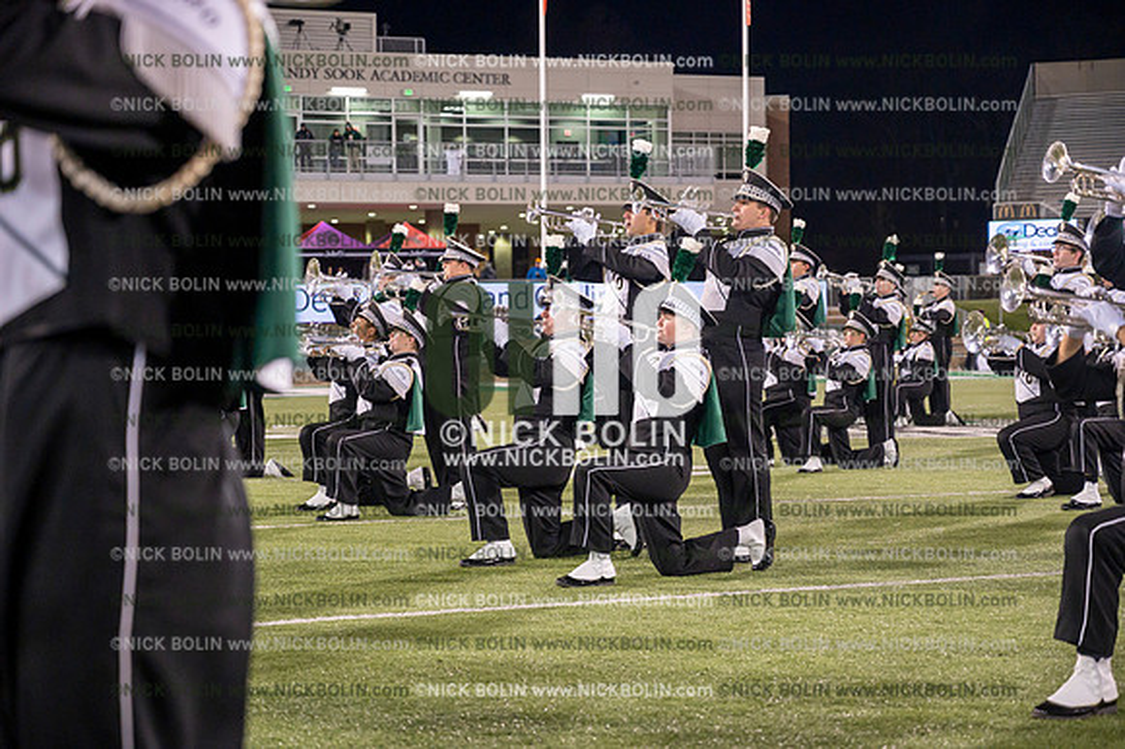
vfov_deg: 19.4
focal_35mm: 70
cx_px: 562
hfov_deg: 28.9
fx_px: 2186
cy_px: 374
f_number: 4
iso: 3200
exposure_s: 1/640
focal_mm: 70
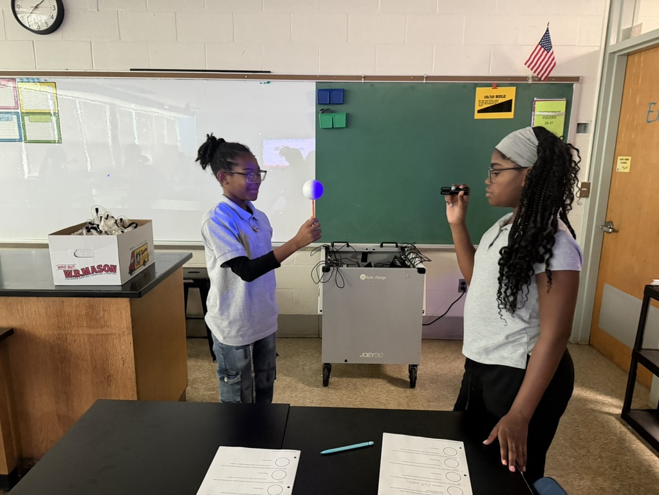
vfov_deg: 56.8
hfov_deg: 71.6
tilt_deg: -12.1
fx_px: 457
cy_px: 248
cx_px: 330
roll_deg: +1.1
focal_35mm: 24
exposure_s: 1/47
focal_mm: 6.76
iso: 800
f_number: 1.78
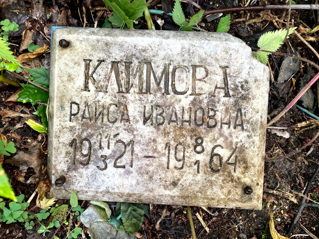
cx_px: 160
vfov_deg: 53.1
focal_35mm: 26
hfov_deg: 67.3
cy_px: 120
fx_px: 240
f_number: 1.6
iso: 50
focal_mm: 4.2
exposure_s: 1/121
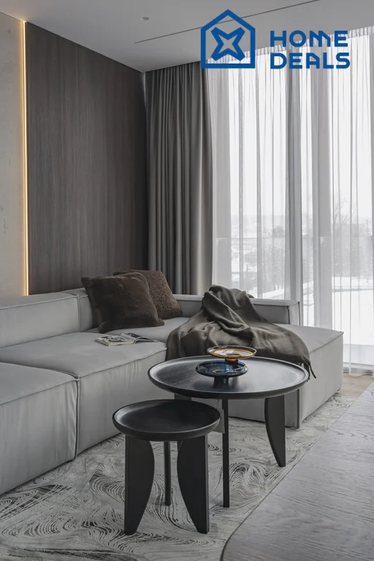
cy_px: 280
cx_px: 187
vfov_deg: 54.4
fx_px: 545
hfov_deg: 37.9
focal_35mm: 35
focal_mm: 35
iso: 200
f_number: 16
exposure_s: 1/3
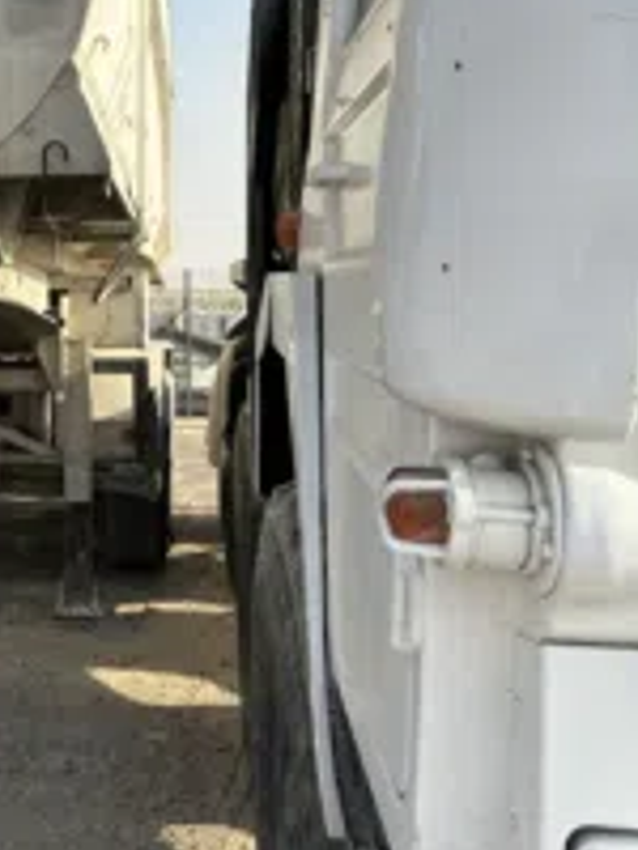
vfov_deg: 38.9
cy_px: 246
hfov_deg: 28.5
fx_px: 1180
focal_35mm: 48
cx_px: 4
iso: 80
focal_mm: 6.86
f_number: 1.78
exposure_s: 1/2410
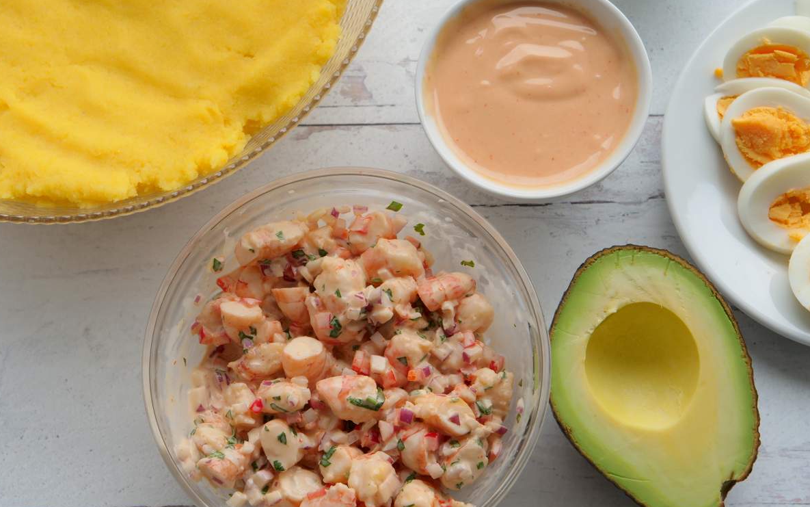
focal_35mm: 73
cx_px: 401
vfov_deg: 17.9
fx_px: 1612
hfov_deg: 28.2
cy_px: 248
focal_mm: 34
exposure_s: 1/80
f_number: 6.3
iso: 250
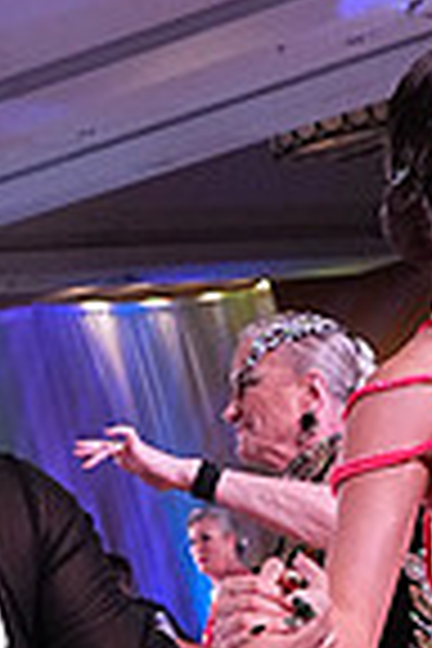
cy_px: 990
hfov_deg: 7.0
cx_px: 362
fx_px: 3546
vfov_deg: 10.1
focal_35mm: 197
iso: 3200
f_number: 5.6
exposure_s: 1/400
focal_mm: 33
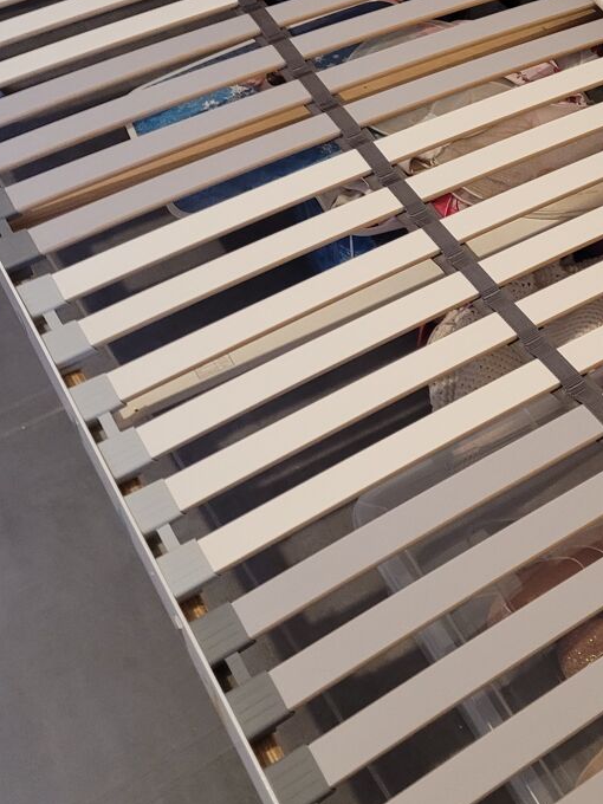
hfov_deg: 27.9
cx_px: 497
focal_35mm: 51
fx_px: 1185
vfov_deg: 37.0
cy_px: 255
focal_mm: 5.4
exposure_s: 1/50
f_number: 1.8
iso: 500
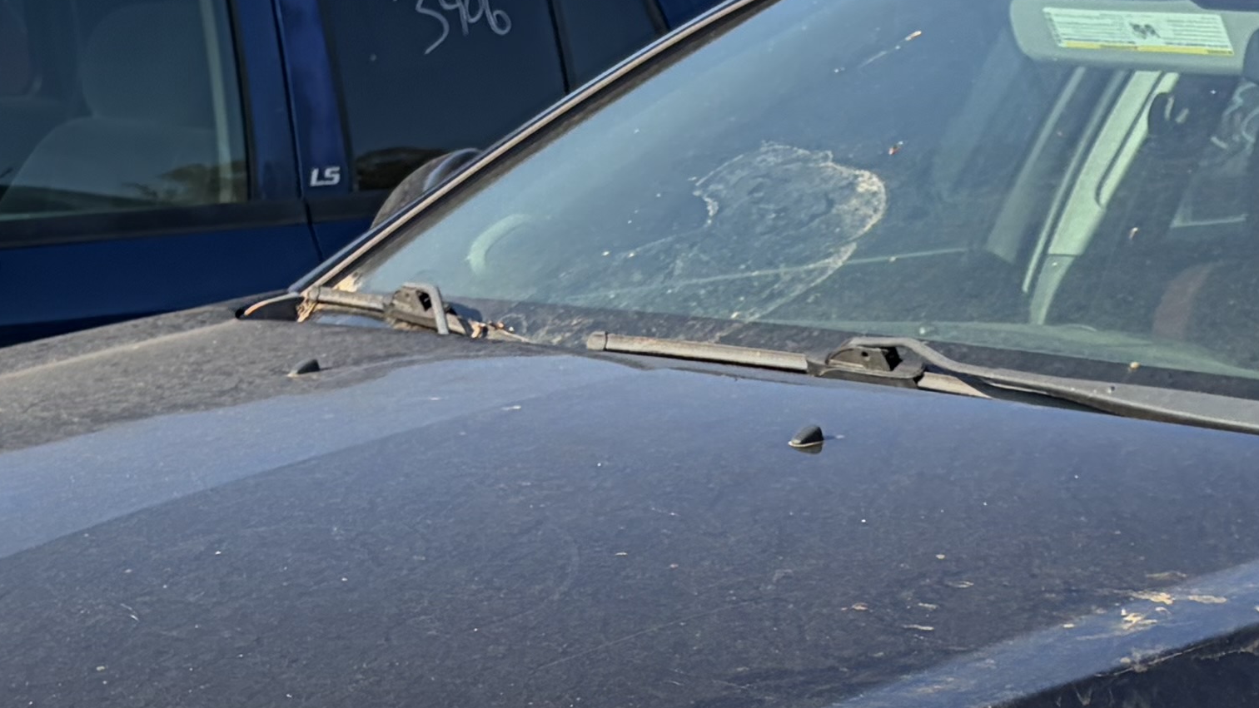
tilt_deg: -10.4
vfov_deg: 11.2
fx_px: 3573
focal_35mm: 107
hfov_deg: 19.9
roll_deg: -1.4
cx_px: 834
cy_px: 798
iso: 64
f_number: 1.6
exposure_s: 1/2283
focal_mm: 5.96
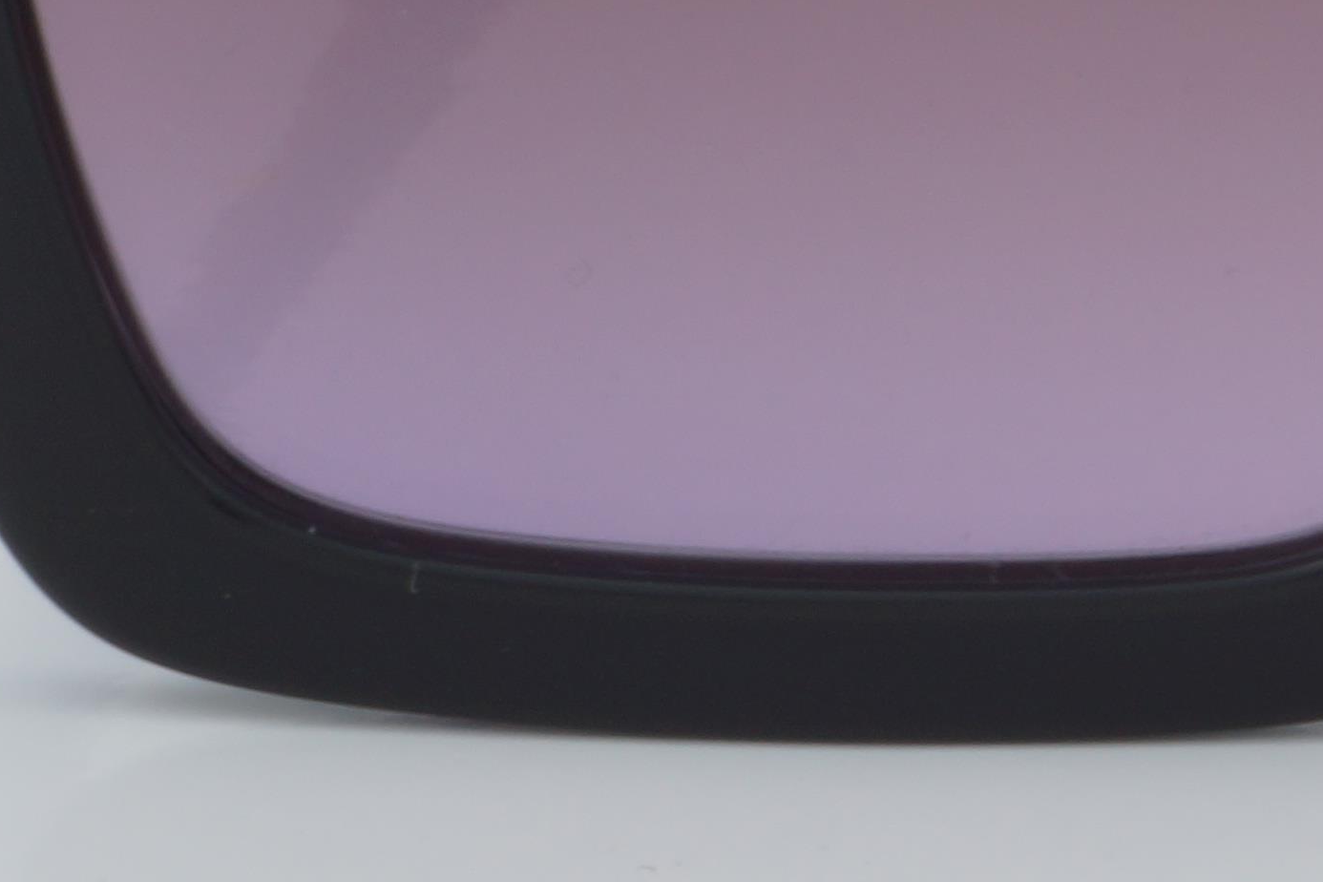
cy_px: -233
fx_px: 13125
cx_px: 2210
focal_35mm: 357
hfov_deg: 5.7
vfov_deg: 3.8
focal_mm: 55
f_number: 32
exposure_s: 1/4
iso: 100
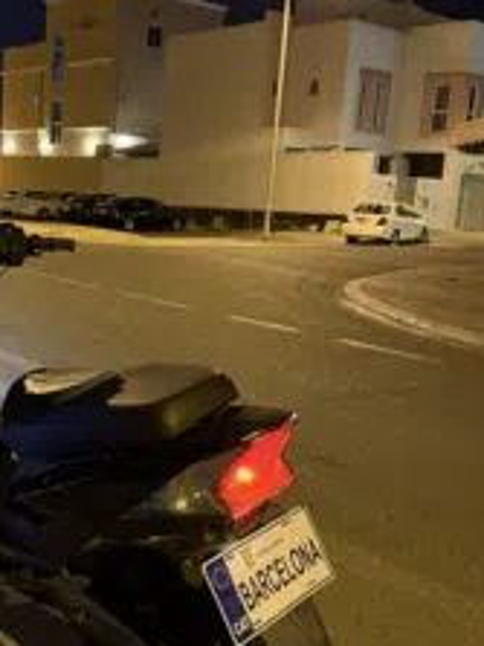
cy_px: 324
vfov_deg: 43.9
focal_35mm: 43
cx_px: 64
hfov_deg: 32.2
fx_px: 802
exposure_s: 1/25
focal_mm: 6.76
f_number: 1.78
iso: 800
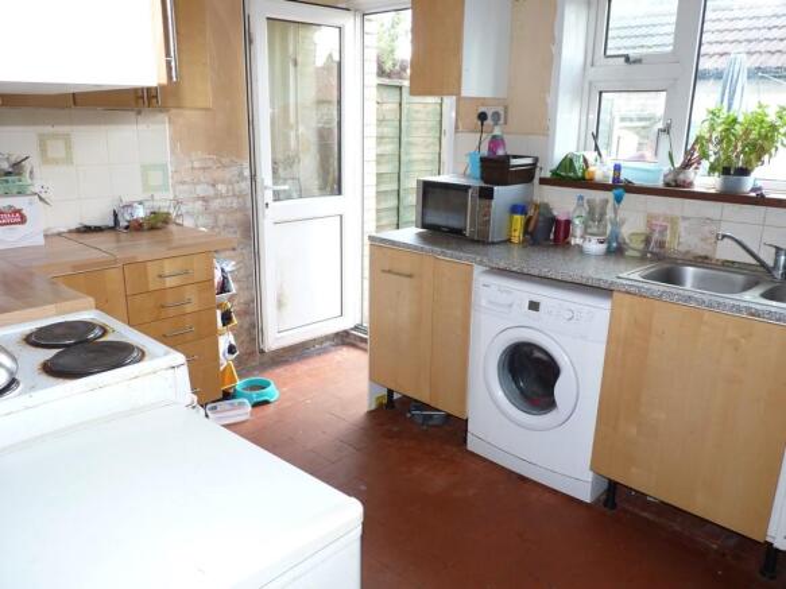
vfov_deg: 51.3
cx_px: 393
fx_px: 613
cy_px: 294
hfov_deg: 65.3
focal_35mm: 27
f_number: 2.8
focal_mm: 4.8
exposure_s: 1/30
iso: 100
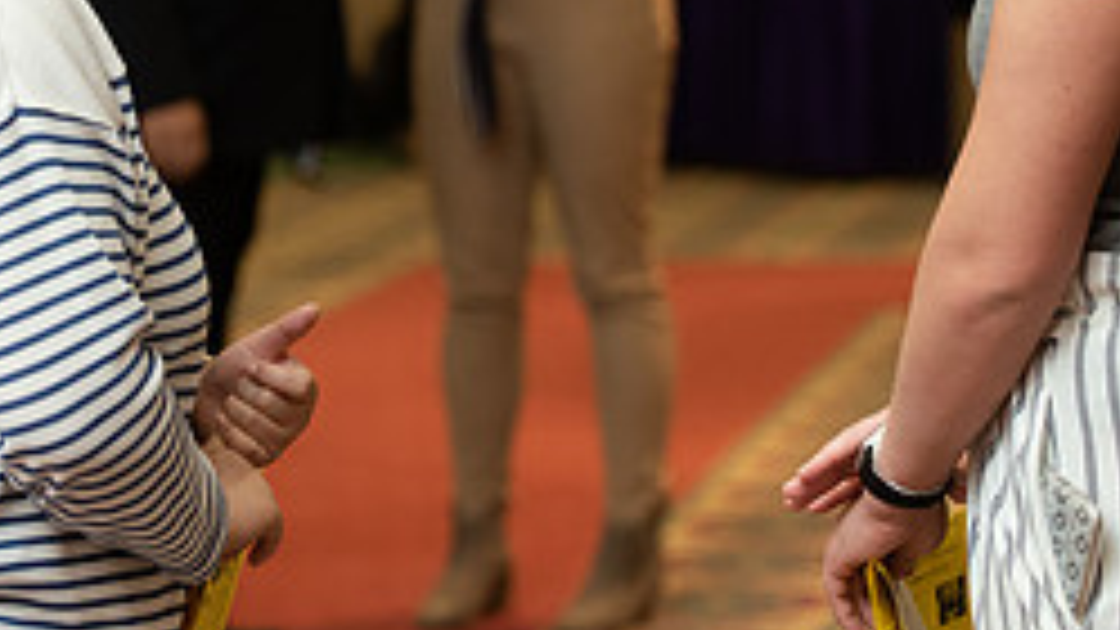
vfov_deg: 6.2
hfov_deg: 11.0
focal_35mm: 195
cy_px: -88
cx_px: 378
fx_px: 5790
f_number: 3.5
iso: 1600
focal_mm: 80
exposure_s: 1/200
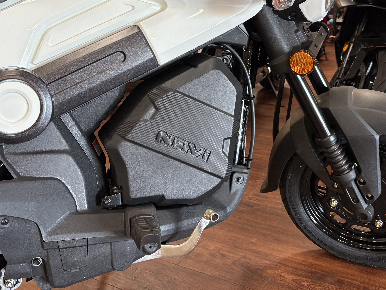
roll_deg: +0.0
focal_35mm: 37
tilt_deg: -10.7
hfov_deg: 50.1
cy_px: 92
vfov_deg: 38.1
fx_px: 413
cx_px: 206
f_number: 1.6
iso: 160
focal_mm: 5.96
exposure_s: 1/60
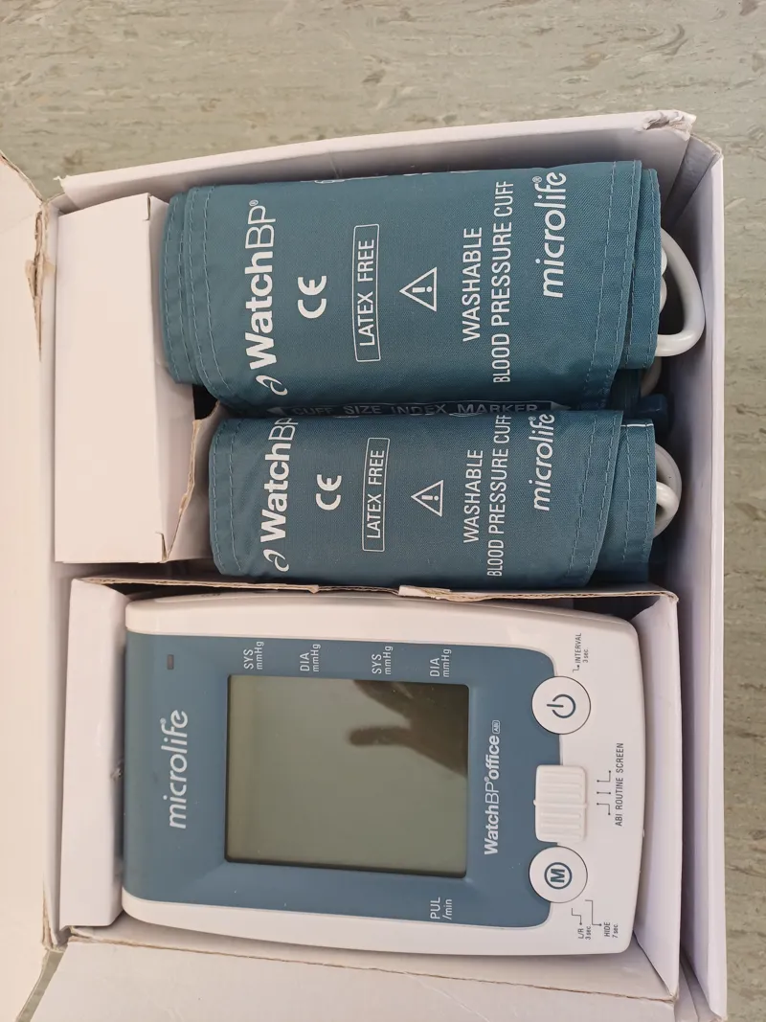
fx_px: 738
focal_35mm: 25
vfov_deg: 69.4
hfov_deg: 54.9
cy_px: 511
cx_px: 383
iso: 64
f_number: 1.8
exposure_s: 1/100
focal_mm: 4.65
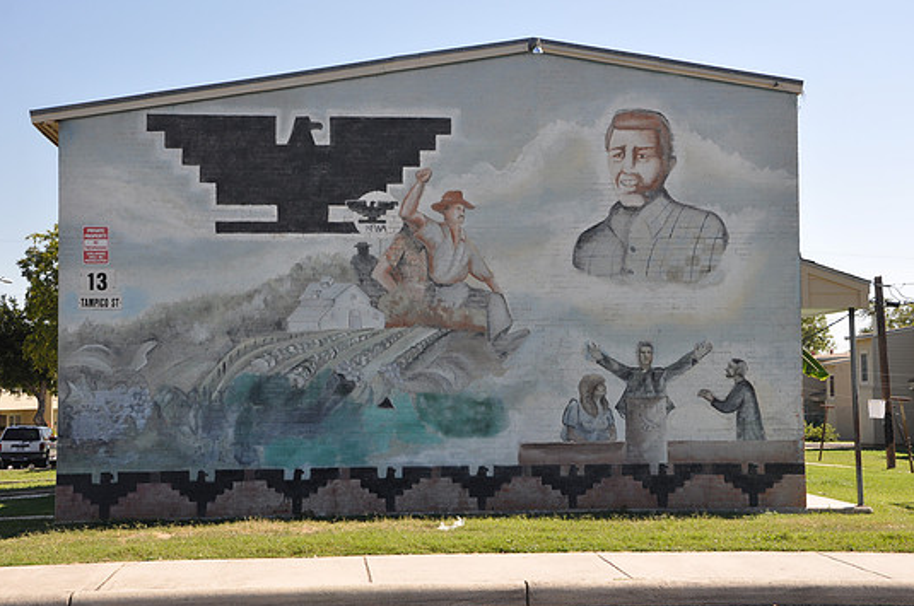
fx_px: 1648
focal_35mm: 65
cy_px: 284
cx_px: 485
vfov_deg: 20.9
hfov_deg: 31.0
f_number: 9
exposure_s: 1/80
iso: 200
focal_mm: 40
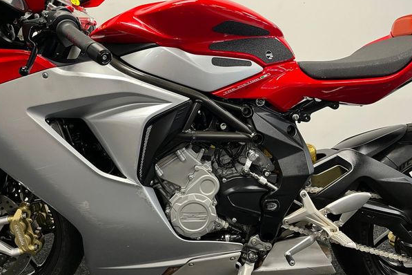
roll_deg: -0.7
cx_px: 206
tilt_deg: -6.7
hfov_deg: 63.7
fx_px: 332
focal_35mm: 29
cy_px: 123
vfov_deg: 44.9
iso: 200
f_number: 1.6
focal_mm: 5.1
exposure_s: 1/50
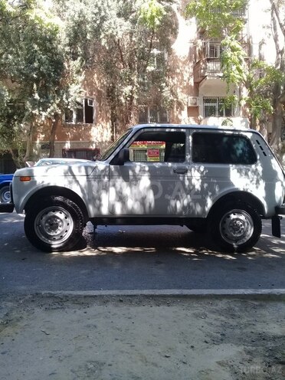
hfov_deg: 45.4
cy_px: 190
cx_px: 142
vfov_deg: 58.4
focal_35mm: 31
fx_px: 340
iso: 64
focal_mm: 3.3
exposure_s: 1/120
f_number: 2.2
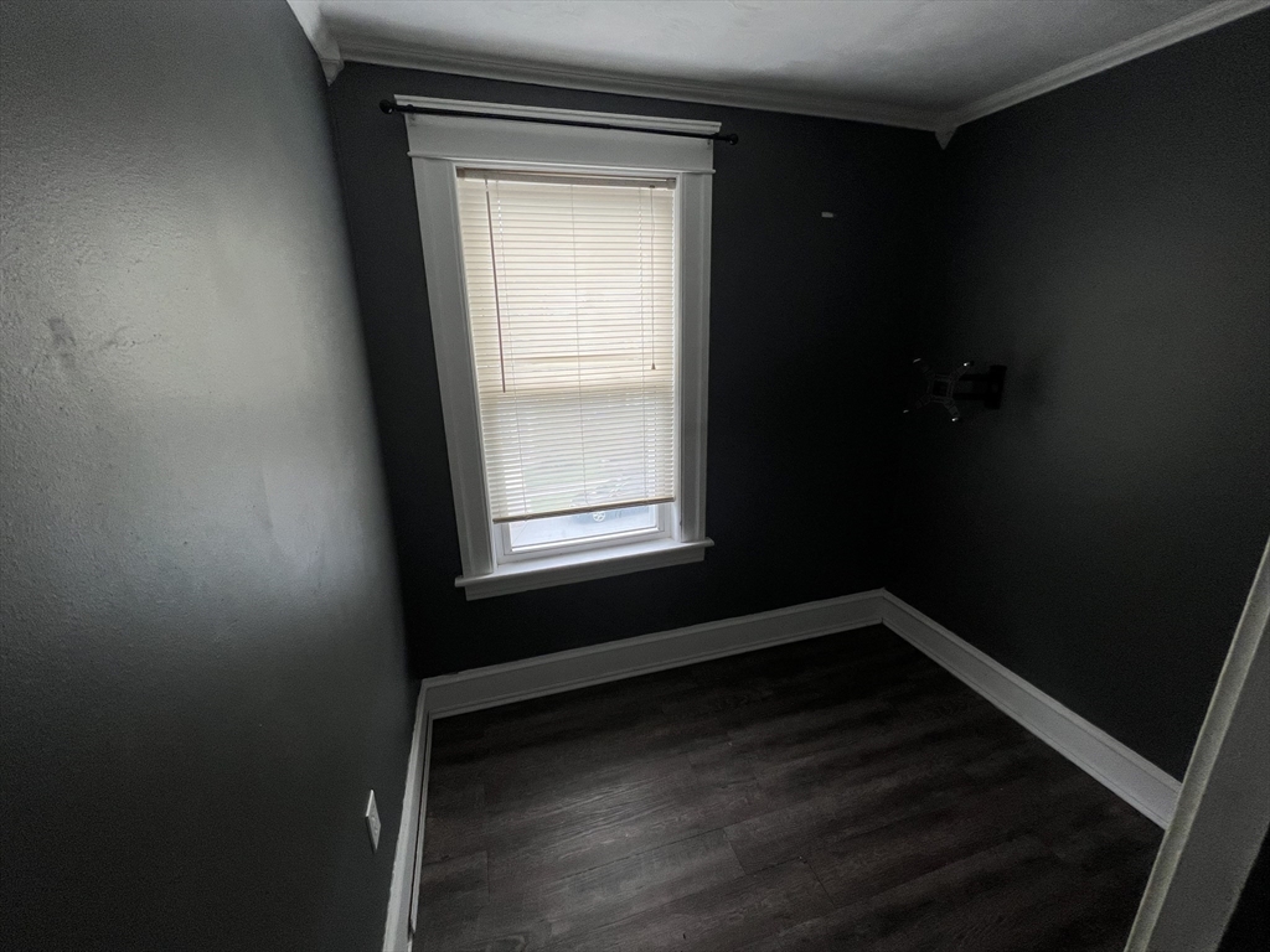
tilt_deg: -16.1
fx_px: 477
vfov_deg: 89.9
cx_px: 635
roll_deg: +1.6
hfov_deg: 106.2
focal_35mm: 13
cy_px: 476
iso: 64
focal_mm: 1.57
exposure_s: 1/99
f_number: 1.8
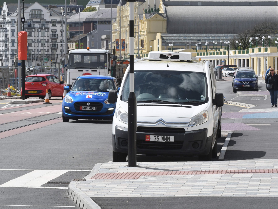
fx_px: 1831
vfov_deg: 6.5
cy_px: 104
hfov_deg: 8.7
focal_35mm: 228
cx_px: 139
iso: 800
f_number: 14
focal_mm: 140
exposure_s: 1/800
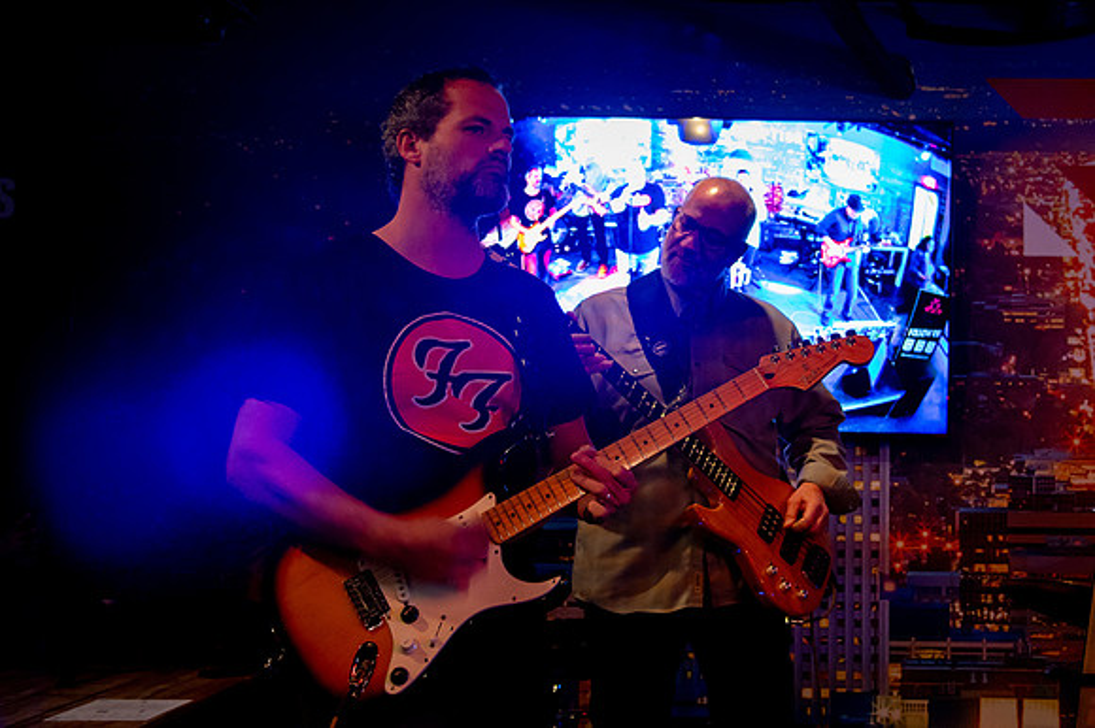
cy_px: 288
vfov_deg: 26.7
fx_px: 1535
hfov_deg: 39.0
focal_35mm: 50
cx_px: 684
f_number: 4
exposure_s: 1/80
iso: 6400
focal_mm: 38
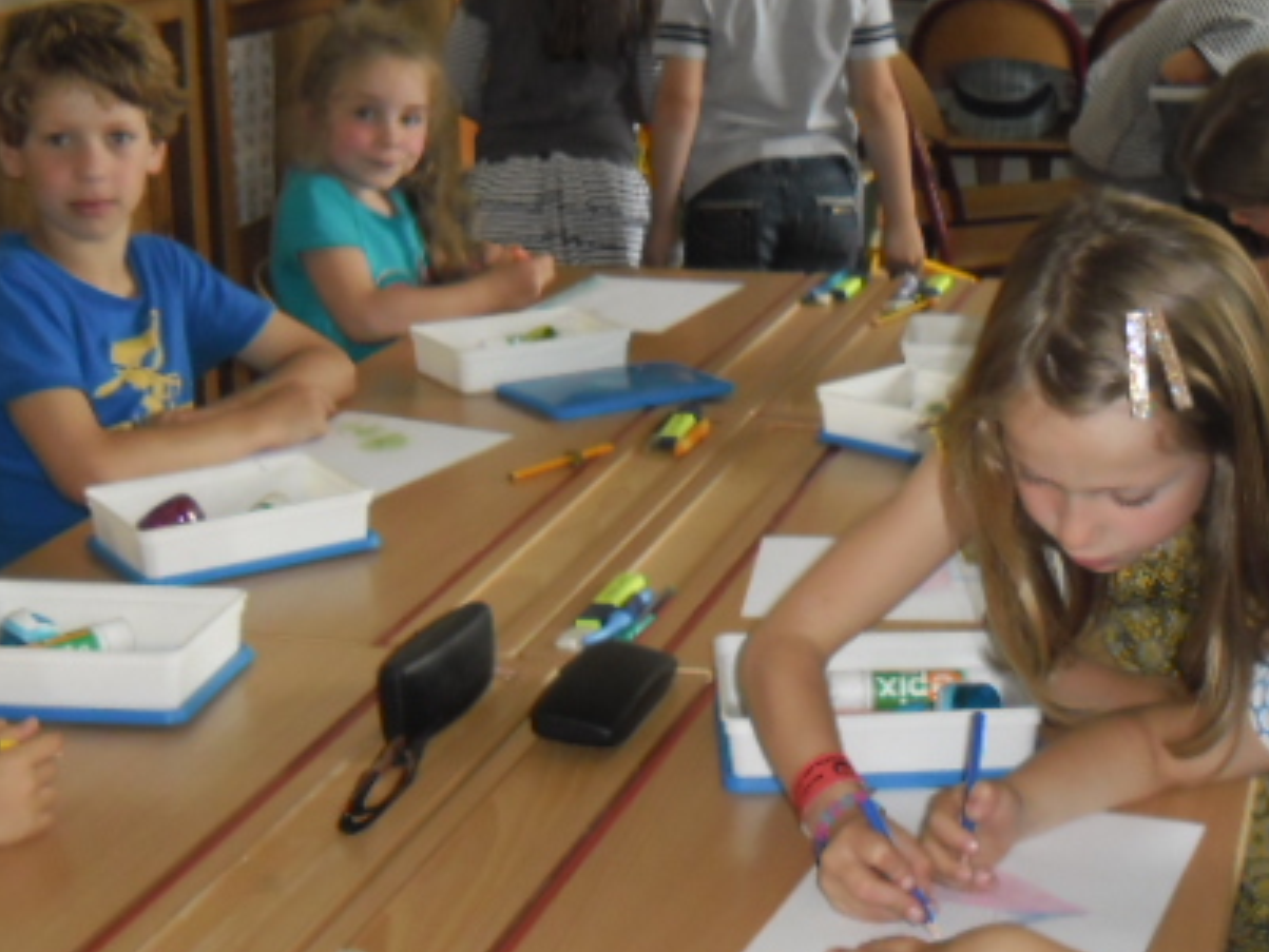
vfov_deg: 21.3
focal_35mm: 69
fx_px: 2530
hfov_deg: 28.1
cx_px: 677
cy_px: 367
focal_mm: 4.9
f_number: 3.5
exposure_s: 1/45
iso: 100
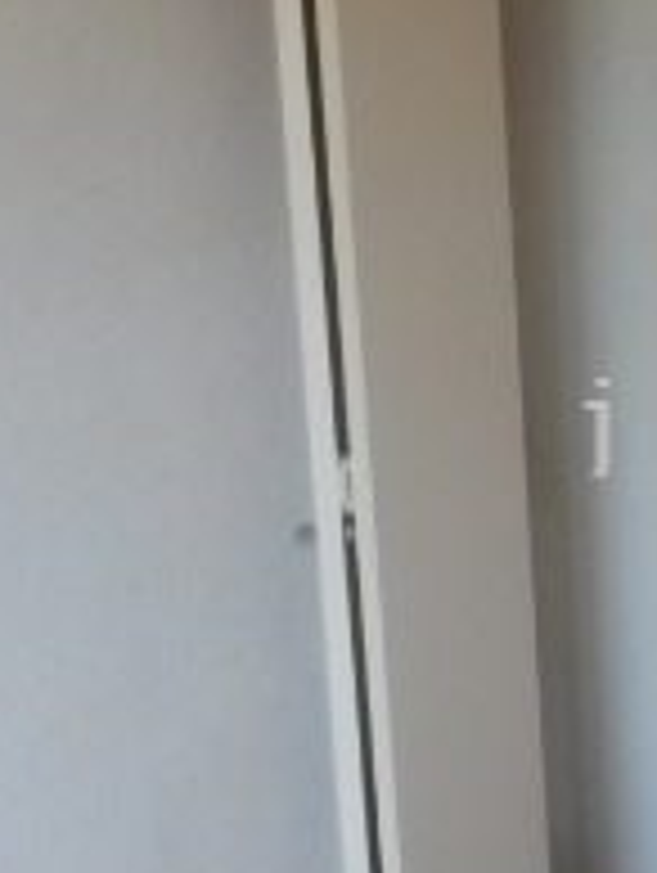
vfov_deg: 24.7
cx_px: 882
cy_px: 423
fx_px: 1995
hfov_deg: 17.4
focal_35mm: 79
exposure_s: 1/30
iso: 125
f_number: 3
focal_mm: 4.2
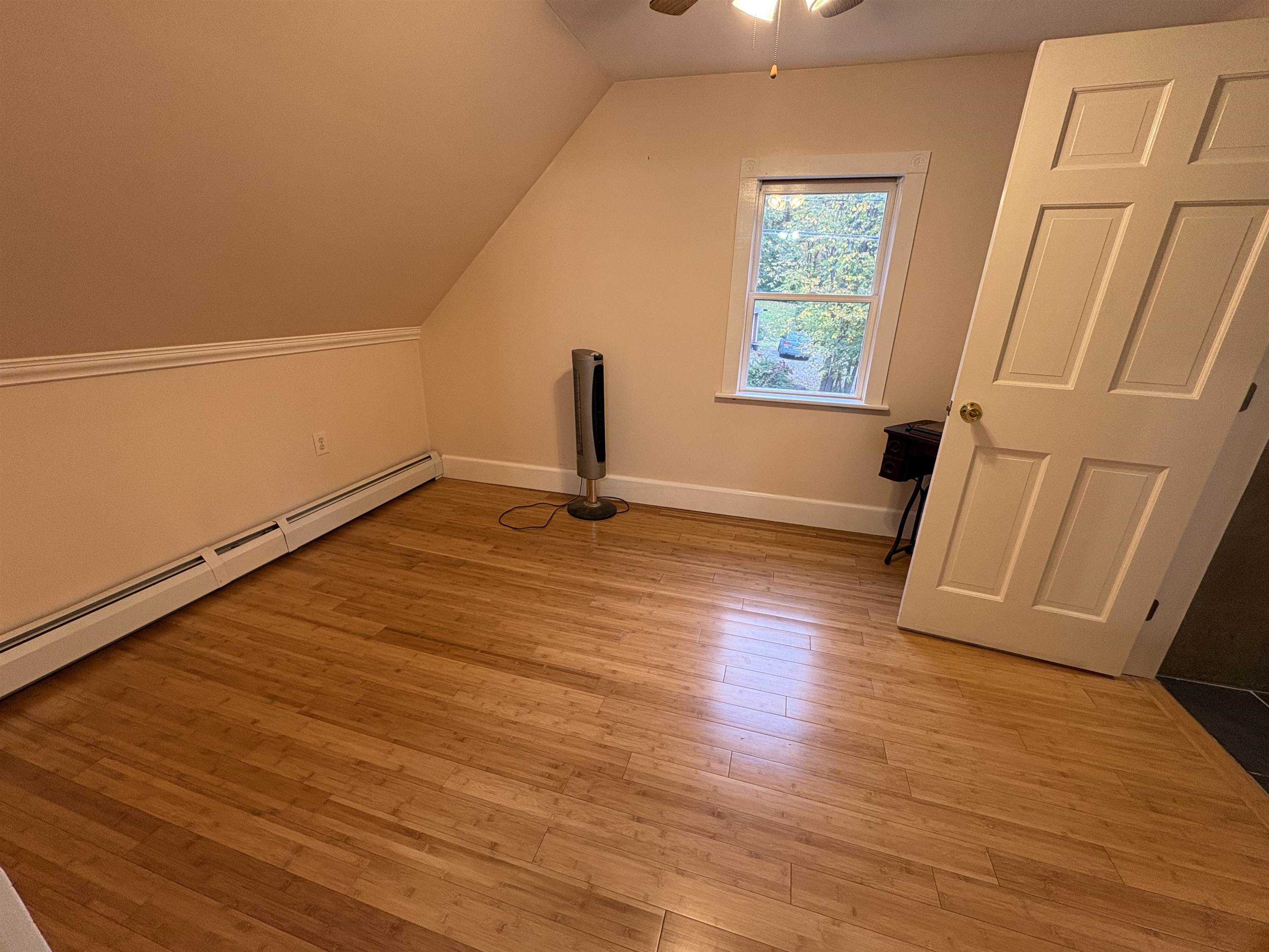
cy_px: 476
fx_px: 513
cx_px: 634
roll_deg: -0.5
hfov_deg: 102.1
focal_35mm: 14
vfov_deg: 85.7
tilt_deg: -19.8
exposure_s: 1/60
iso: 160
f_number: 2.2
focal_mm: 2.22
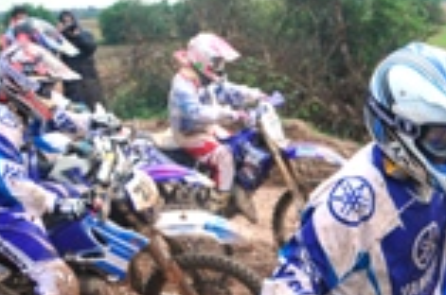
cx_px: 452
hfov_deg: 18.5
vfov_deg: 12.6
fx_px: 1328
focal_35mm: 107
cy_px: 271
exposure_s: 1/800
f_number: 5
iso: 400
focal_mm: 25
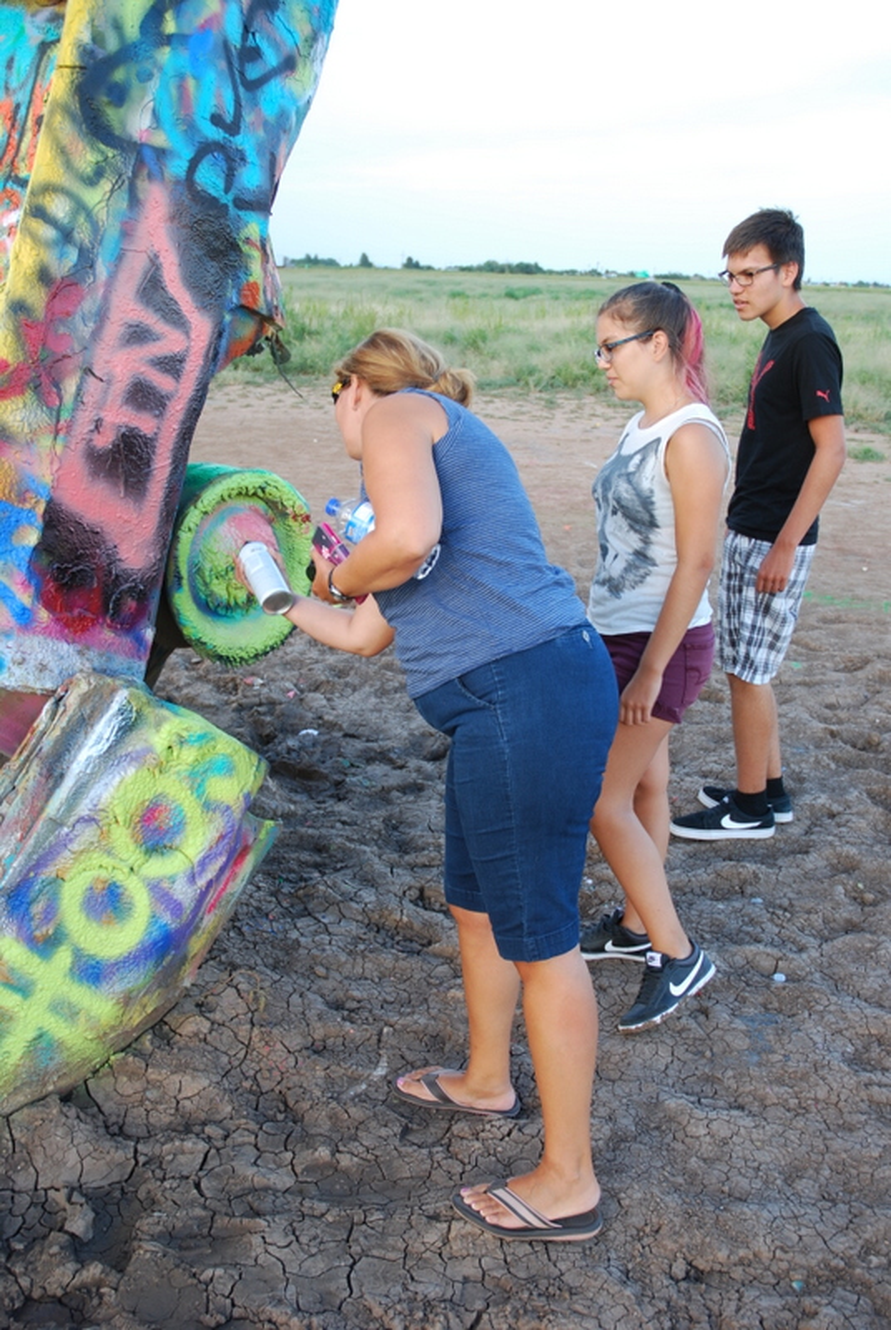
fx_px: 1332
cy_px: 665
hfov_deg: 37.0
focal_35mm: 36
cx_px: 446
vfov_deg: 53.1
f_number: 3.8
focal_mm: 24
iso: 100
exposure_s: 1/25
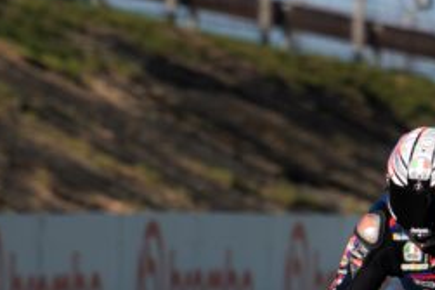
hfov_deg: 1.4
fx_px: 18233
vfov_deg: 0.9
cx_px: 522
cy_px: 464
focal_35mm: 1510
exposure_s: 1/800
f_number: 9
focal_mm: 400
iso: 400
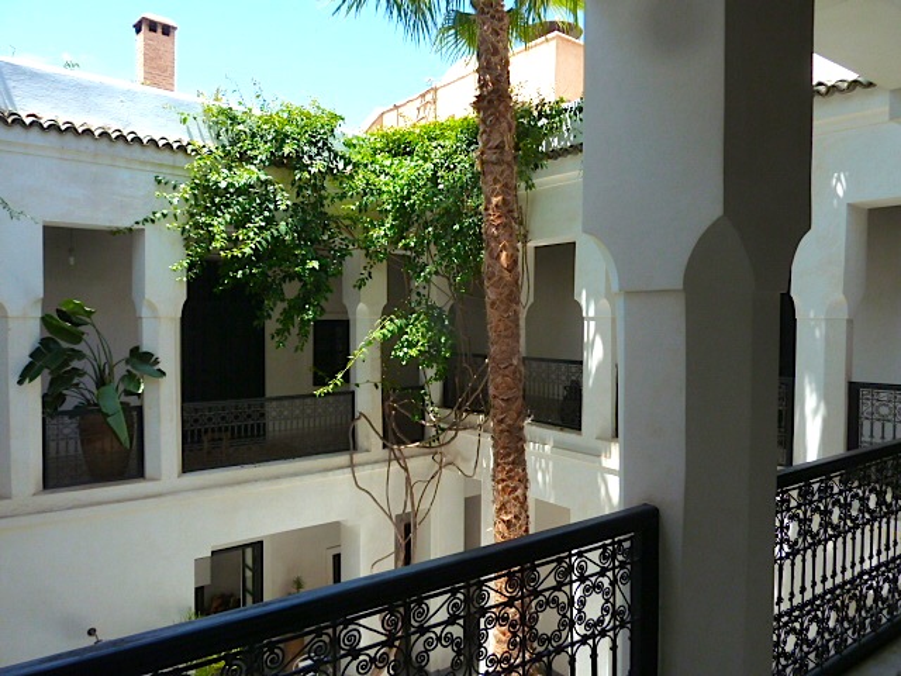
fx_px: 651
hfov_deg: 69.4
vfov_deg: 54.9
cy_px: 338
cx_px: 450
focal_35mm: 25
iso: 125
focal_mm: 4.1
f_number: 4
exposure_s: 1/250
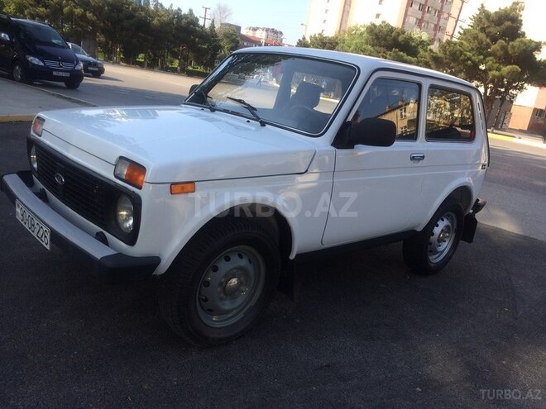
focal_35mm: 29
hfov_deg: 61.7
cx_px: 273
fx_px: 457
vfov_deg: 48.2
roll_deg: -8.2
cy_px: 204
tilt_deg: -15.3
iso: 32
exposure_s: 1/760
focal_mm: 4.15
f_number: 2.2
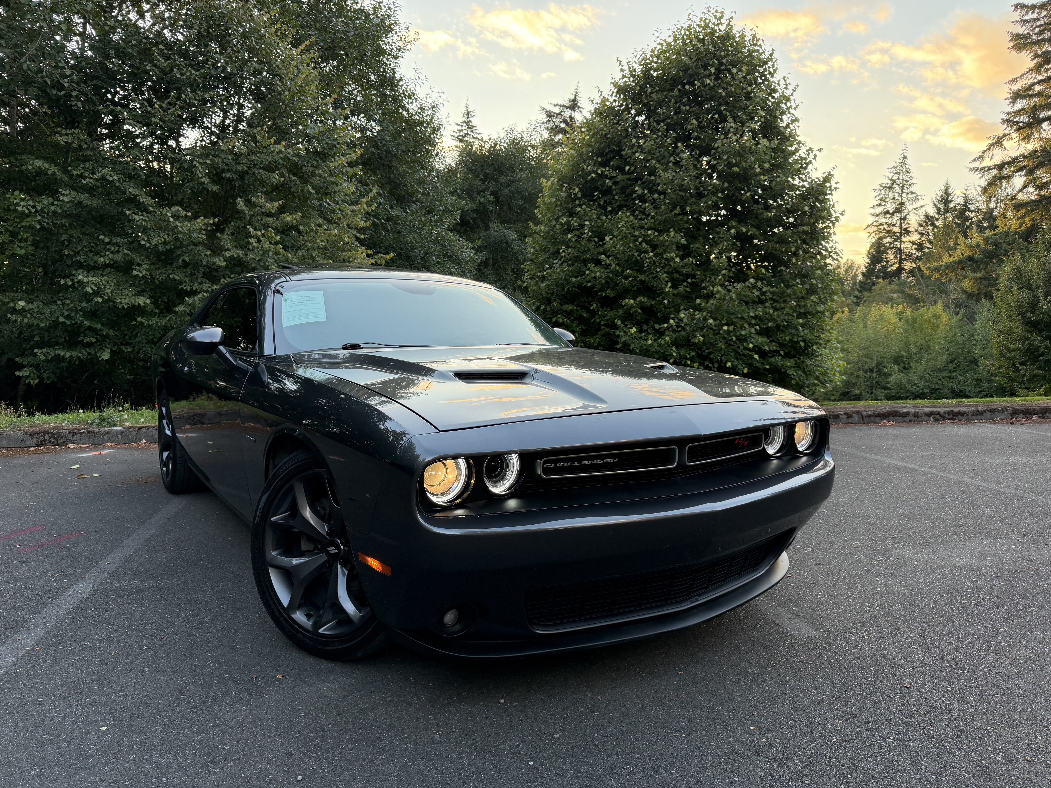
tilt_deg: -4.4
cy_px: 394
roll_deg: -0.1
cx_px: 526
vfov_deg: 56.8
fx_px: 729
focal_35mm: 24
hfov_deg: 71.6
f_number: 1.78
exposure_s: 1/189
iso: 125
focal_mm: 6.76
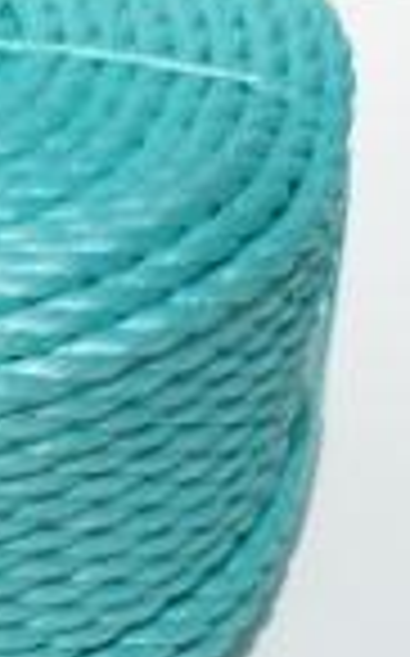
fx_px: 2948
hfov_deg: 7.7
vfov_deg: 12.7
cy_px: 252
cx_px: -324
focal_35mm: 165
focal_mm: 35
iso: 100
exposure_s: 1/400
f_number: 10
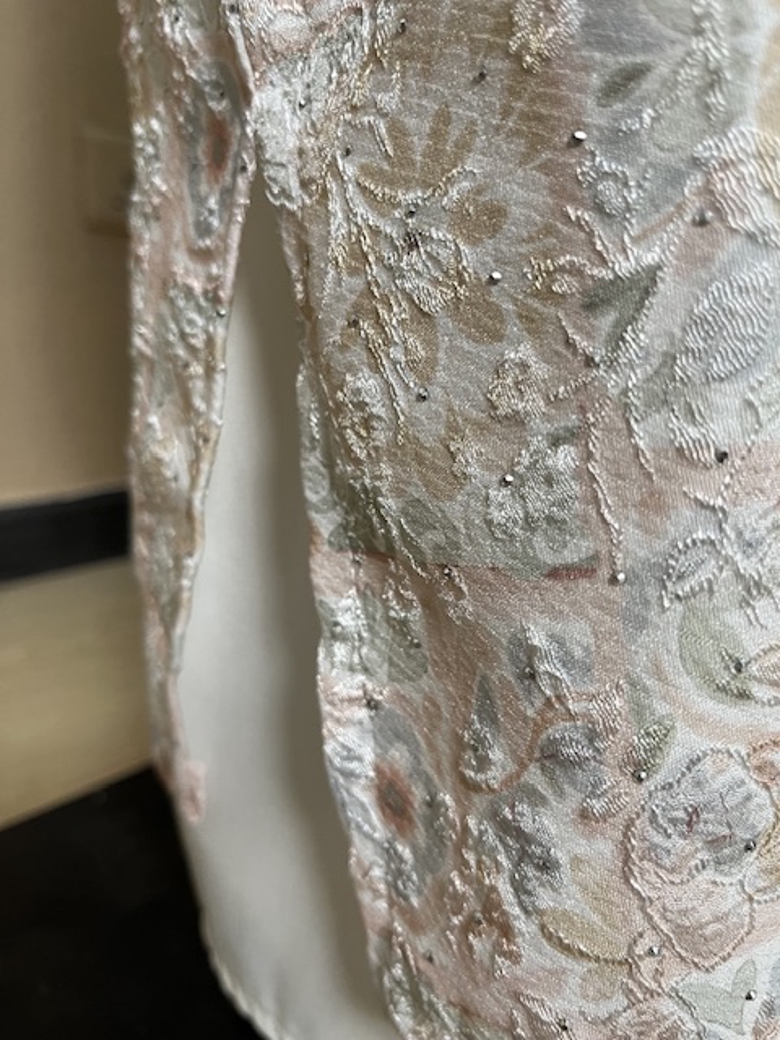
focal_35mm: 26
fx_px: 781
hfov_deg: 53.1
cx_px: 390
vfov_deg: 67.3
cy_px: 520
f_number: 1.6
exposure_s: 1/93
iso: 125
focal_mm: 5.1
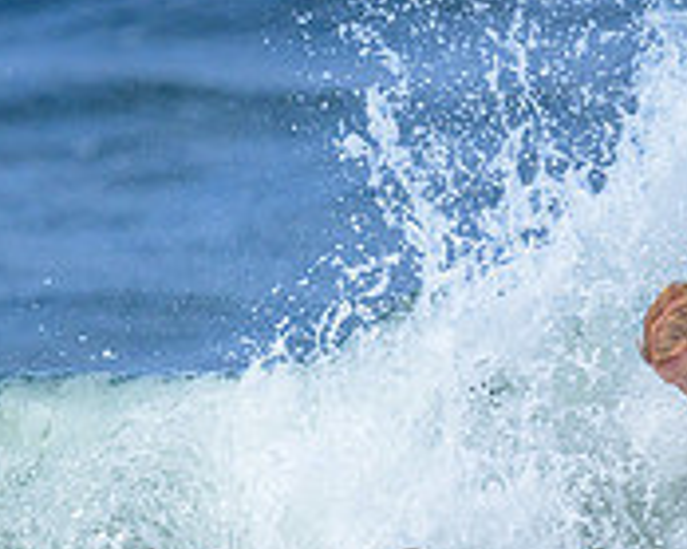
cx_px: 735
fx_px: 65576
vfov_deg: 0.5
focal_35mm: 3227
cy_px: 566
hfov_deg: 0.6
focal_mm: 800
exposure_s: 1/2000
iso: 320
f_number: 6.3
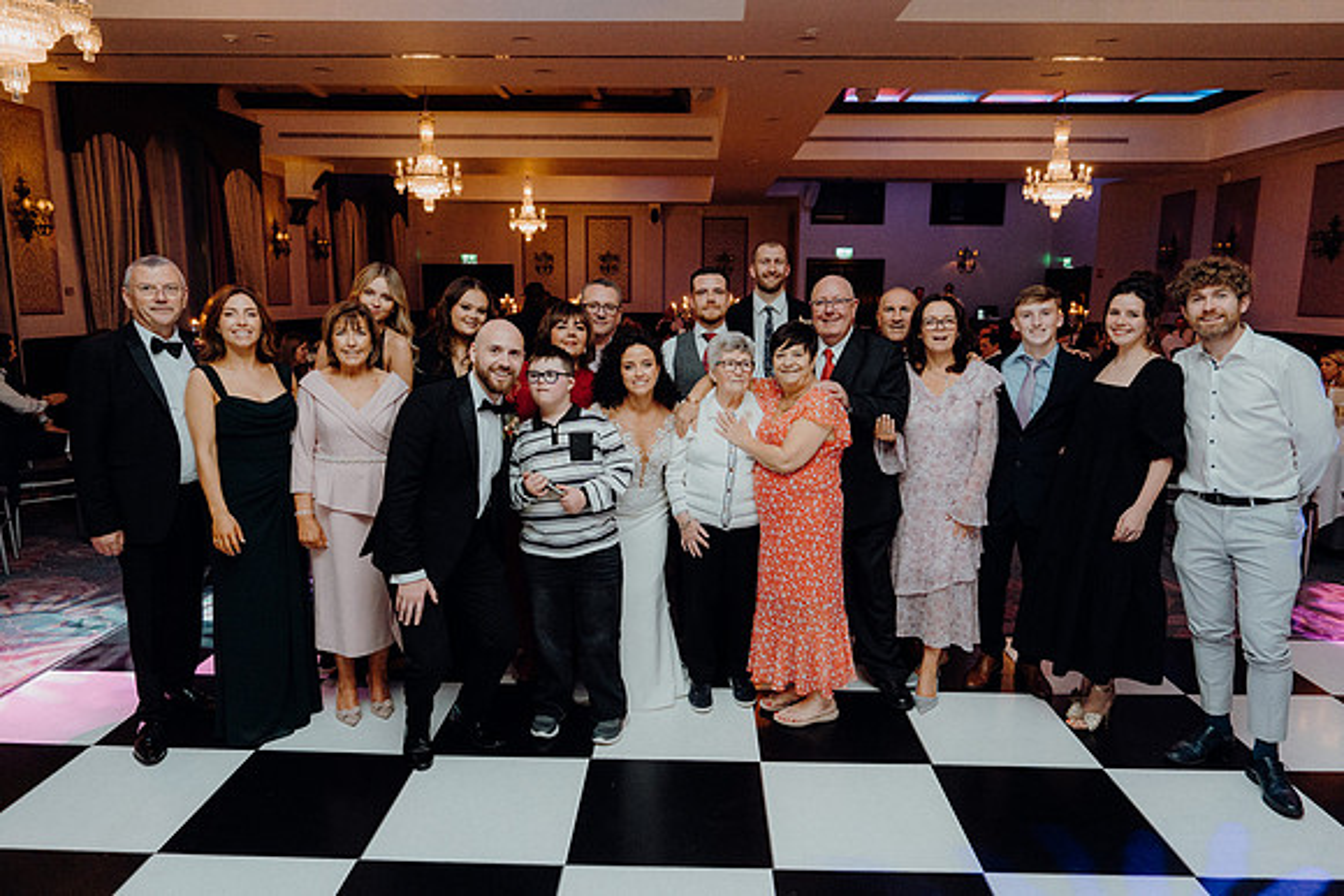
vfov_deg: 53.2
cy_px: 448
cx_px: 672
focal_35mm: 24
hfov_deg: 73.7
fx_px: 896
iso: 2500
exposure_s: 1/160
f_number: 3.5
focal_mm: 24
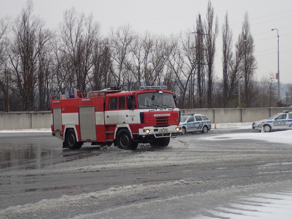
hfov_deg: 27.8
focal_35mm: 70
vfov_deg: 21.0
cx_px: 146
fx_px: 590
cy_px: 110
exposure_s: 1/200
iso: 100
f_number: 4
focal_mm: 12.6
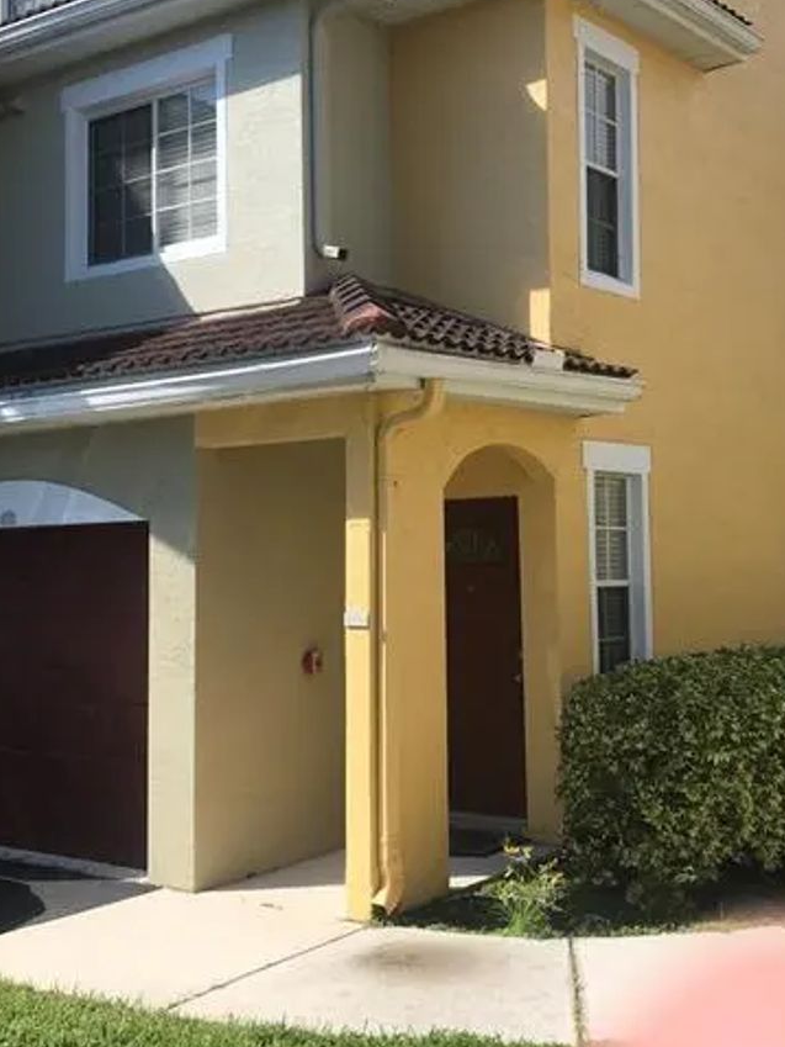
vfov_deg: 41.8
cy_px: 410
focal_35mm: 45
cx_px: 466
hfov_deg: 32.1
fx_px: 1360
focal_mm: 3.99
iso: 20
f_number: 1.8
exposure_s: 1/1996
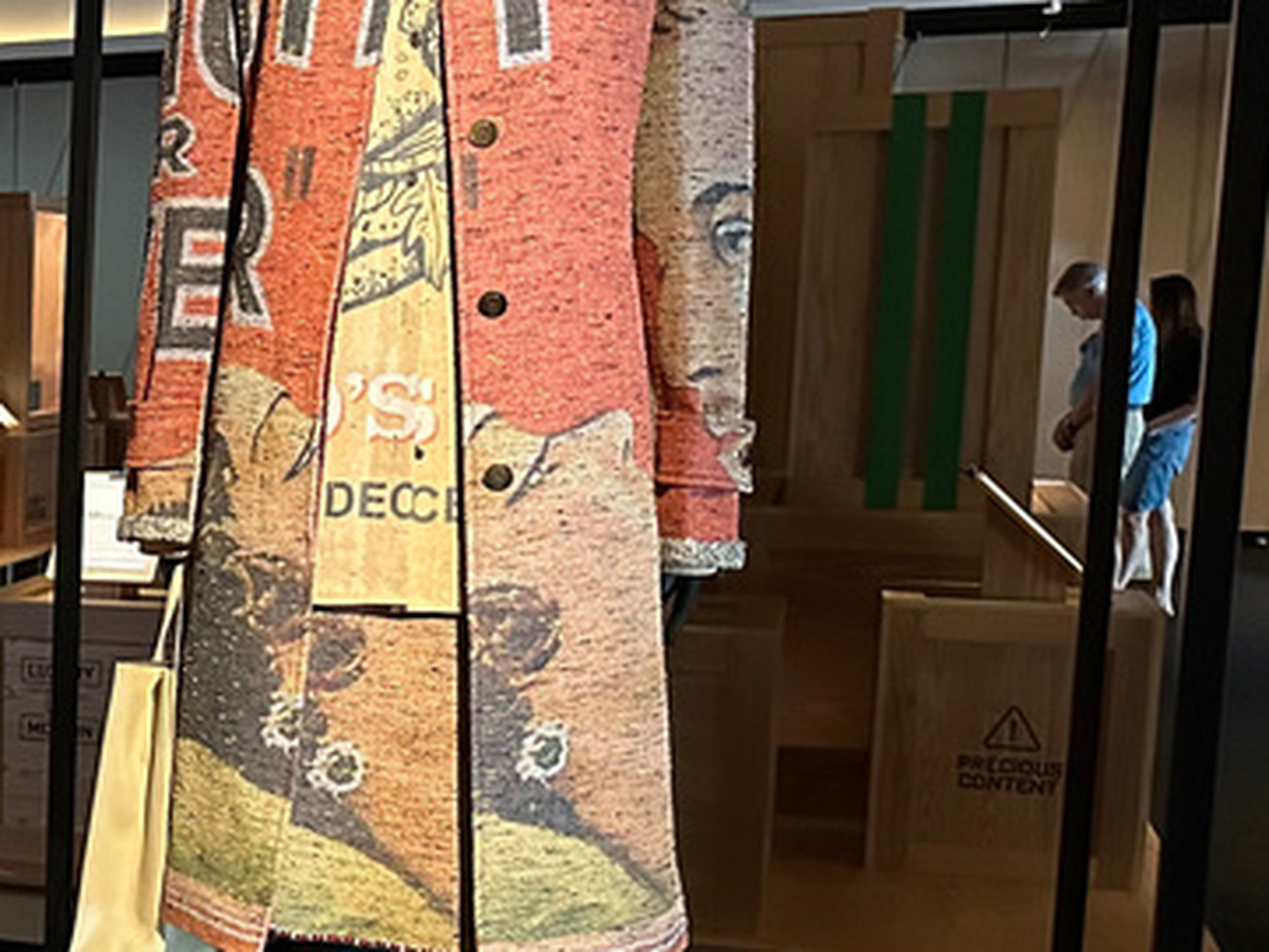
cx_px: -432
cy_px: 678
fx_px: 2494
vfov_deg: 21.5
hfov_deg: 24.5
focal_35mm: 68
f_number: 1.8
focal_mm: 6.9
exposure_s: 1/60
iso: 800
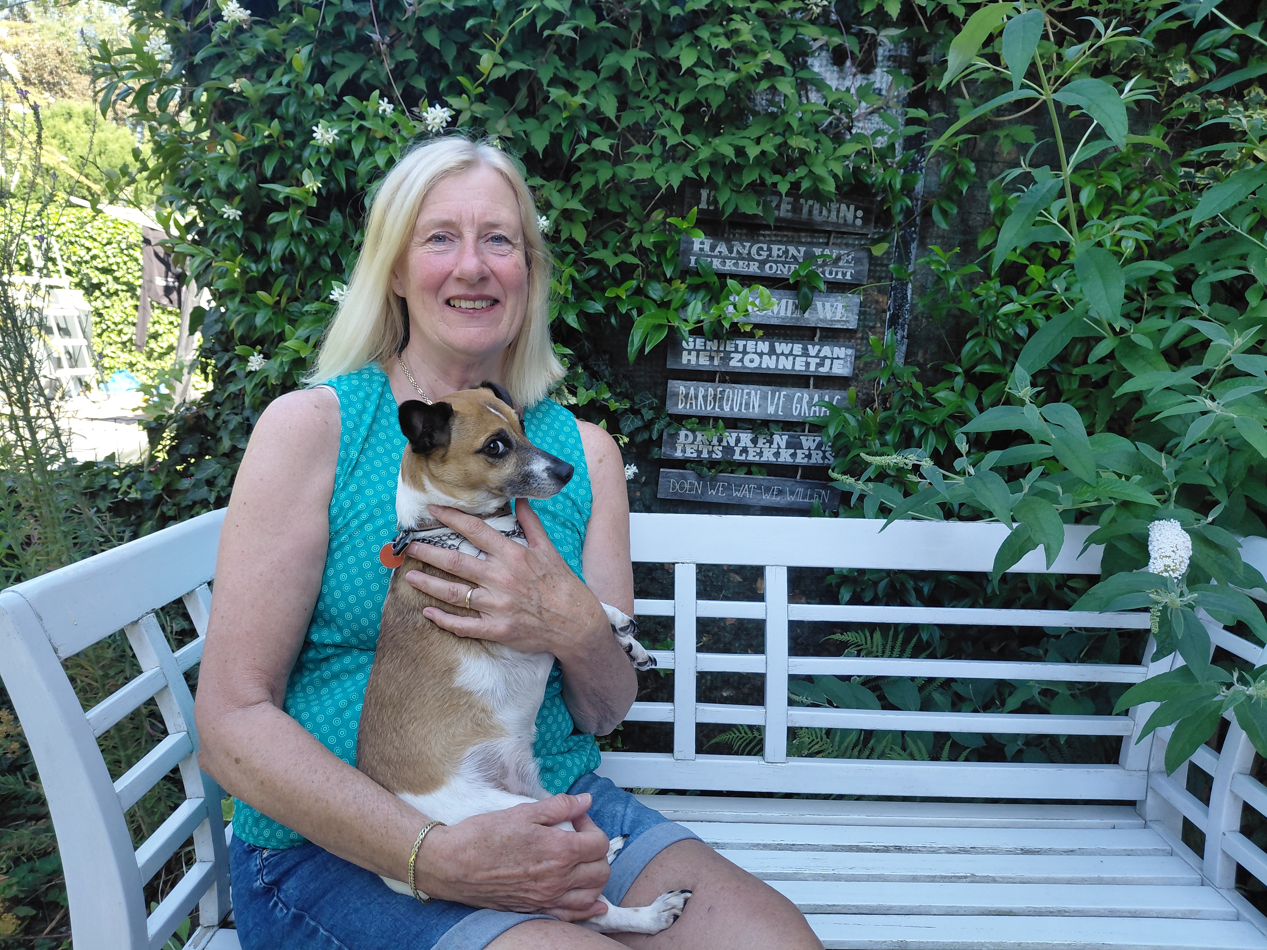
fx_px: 915
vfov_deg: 54.9
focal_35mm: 25
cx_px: 634
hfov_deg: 69.4
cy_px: 475
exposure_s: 1/204
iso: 50
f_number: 1.8
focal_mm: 4.69
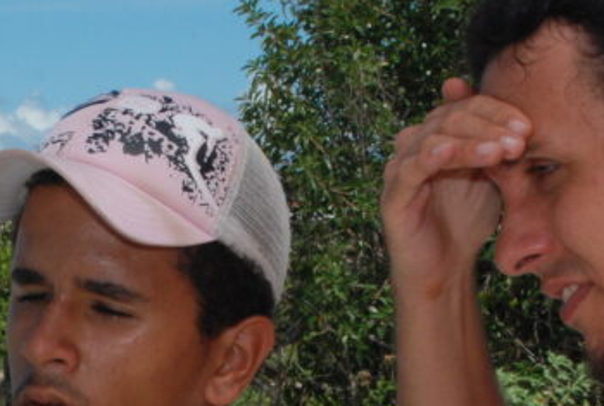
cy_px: 523
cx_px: 81
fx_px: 2580
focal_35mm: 153
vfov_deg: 8.9
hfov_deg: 13.3
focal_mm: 35
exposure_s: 1/125
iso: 400
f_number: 22
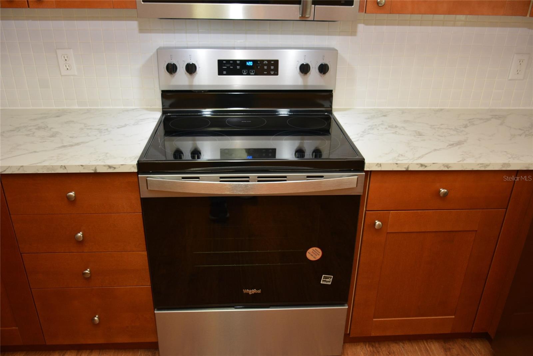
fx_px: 444
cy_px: 178
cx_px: 266
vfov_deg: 43.7
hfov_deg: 61.9
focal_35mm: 30
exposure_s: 1/60
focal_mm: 20
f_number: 4
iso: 800
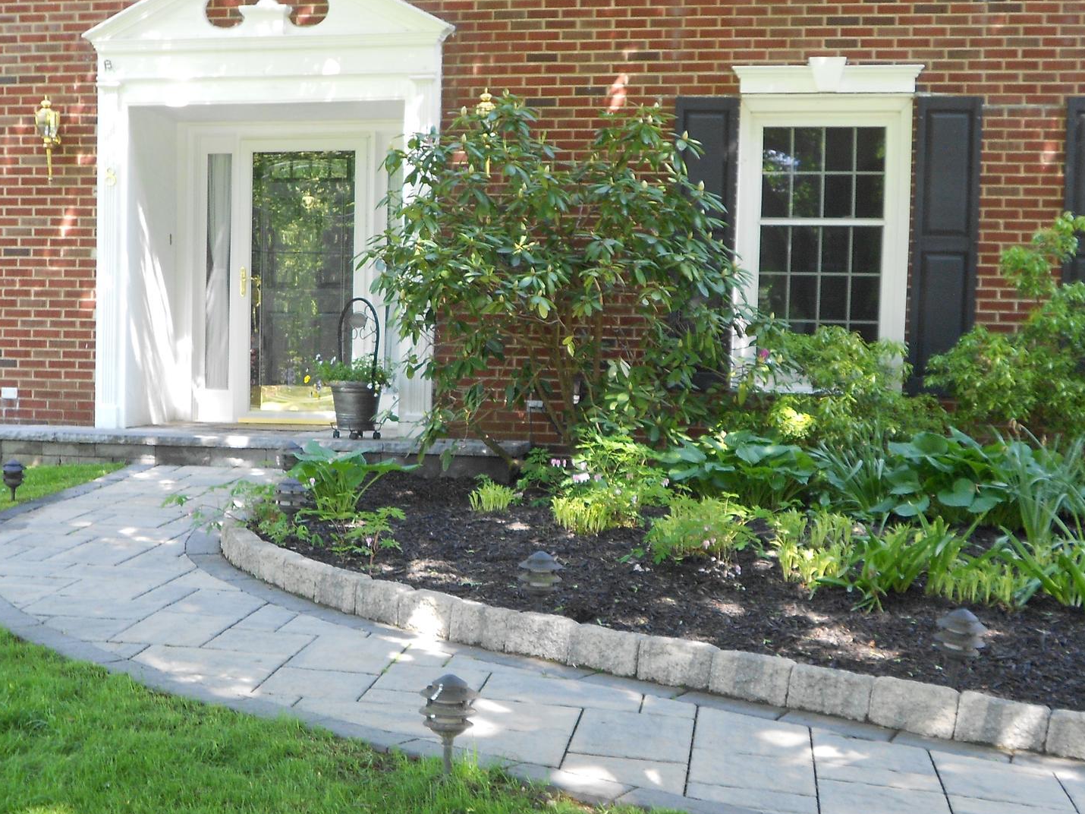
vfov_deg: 27.5
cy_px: 482
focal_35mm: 53
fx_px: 1661
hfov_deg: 35.7
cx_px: 335
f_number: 3.9
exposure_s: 1/30
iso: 125
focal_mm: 6.7
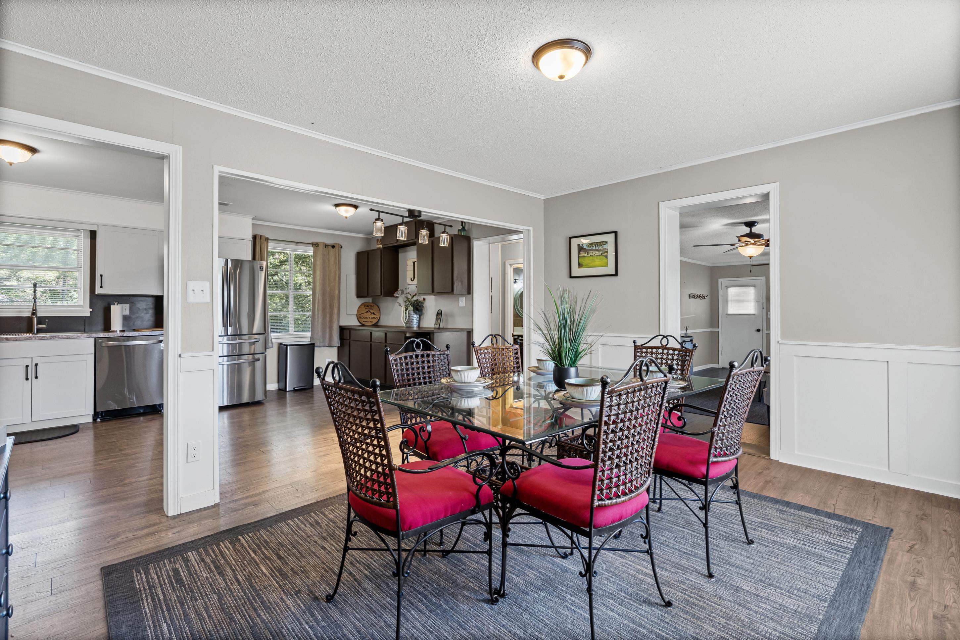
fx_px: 427
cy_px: 320
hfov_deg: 96.7
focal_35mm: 16
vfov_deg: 73.7
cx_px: 480
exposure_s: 1/30
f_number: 9
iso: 800
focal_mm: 16
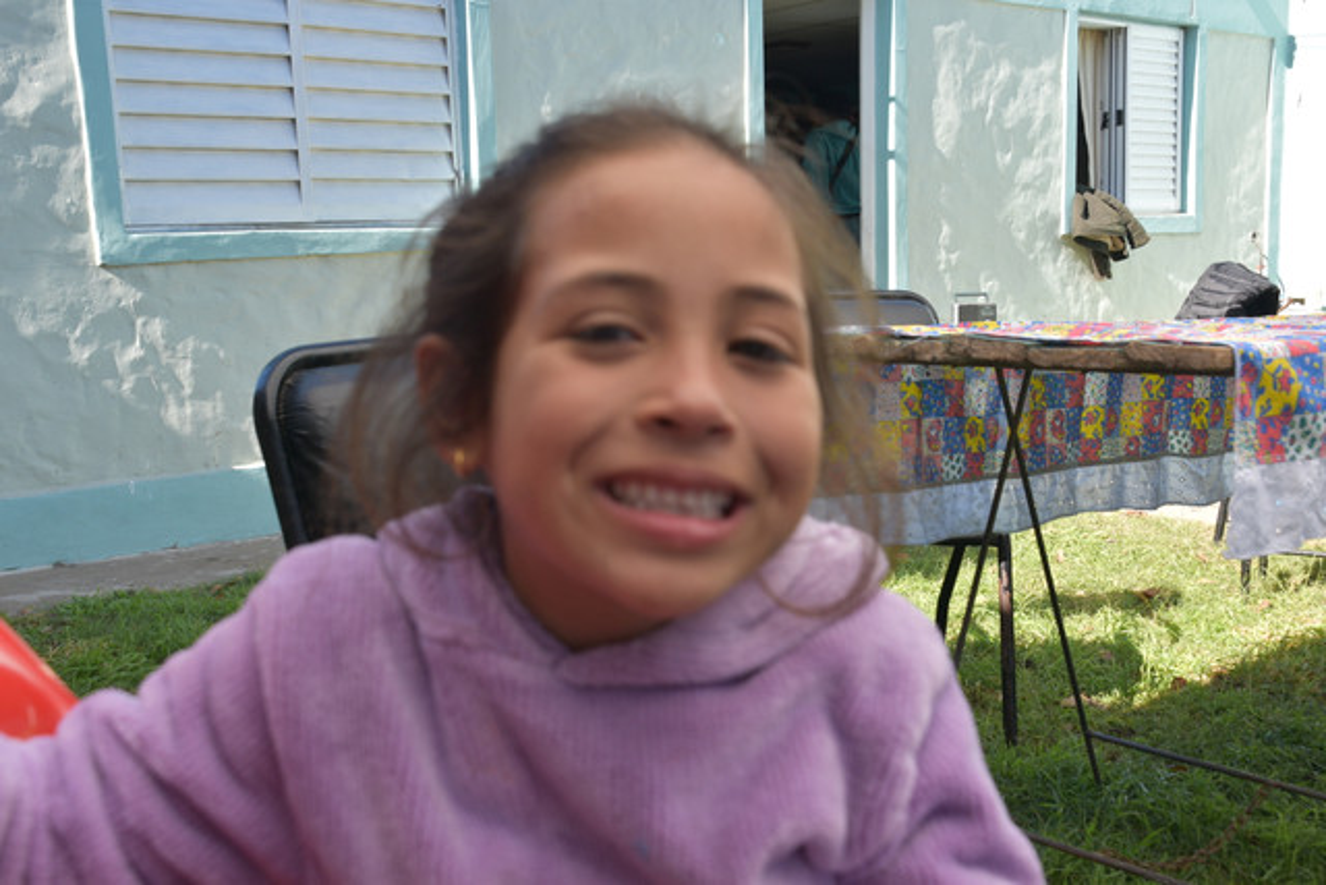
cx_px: 663
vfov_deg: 38.4
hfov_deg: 55.1
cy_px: 442
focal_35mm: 34
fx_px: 1271
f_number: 8
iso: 250
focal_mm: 23
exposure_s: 1/250
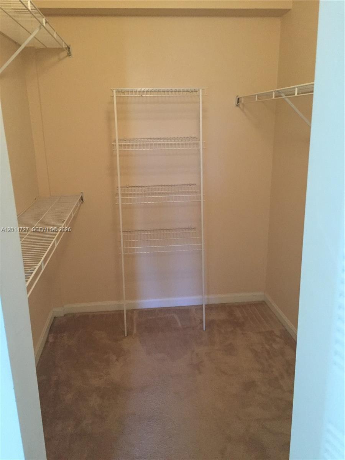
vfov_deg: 61.7
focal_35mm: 29
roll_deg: +1.0
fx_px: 385
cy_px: 230
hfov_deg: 48.2
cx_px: 172
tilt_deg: -15.4
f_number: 2.2
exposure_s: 1/30
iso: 200
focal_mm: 4.15
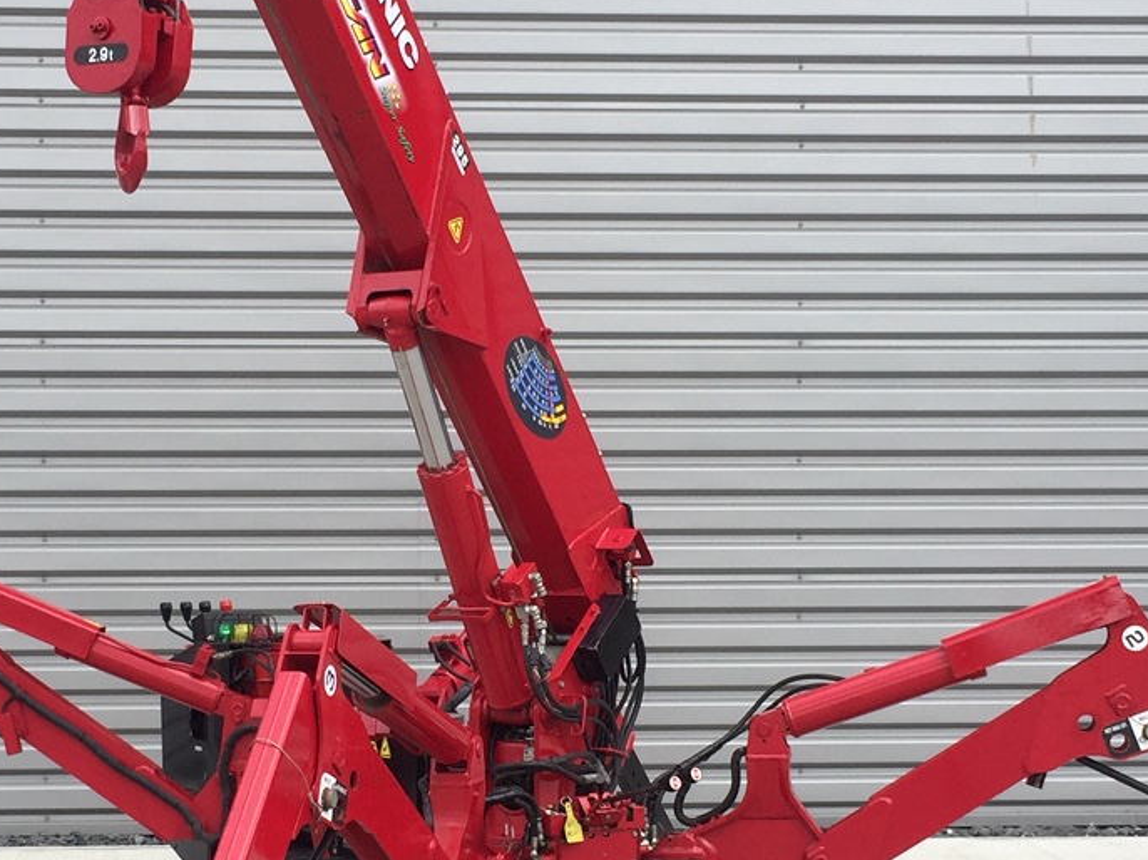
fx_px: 2288
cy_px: 545
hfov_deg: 28.1
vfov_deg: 21.2
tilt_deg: -0.9
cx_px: 457
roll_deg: -1.9
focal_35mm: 69
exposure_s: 1/989
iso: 32
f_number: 2.2
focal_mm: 4.15
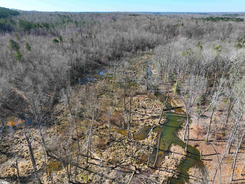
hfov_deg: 71.6
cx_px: 122
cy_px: 92
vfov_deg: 56.8
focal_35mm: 24
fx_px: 170
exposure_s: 1/200
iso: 150
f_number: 2.8
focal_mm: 12.29
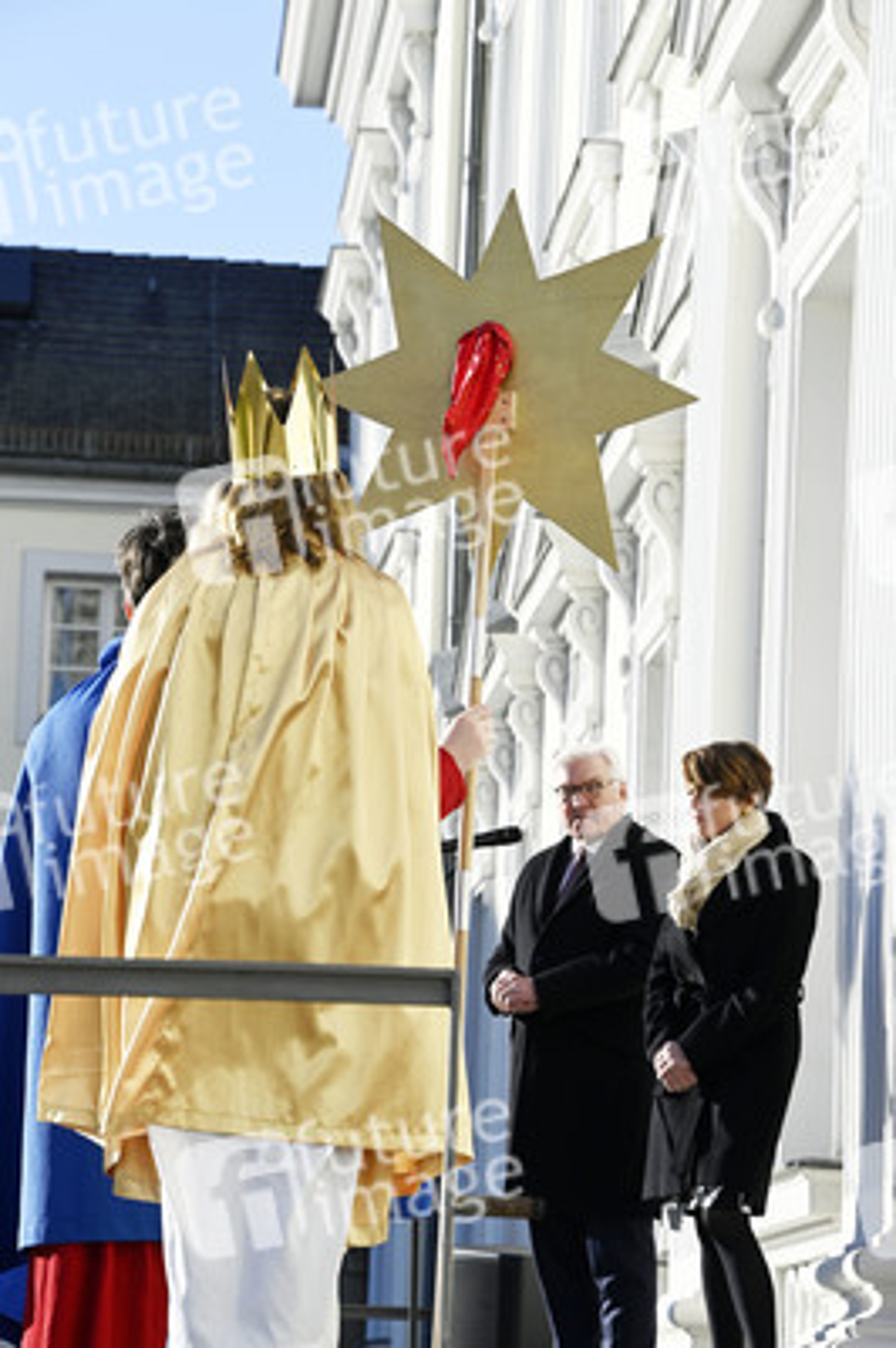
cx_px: 448
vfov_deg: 14.2
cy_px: 674
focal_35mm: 145
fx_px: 5422
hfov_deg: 9.4
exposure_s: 1/250
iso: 250
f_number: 11
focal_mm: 145
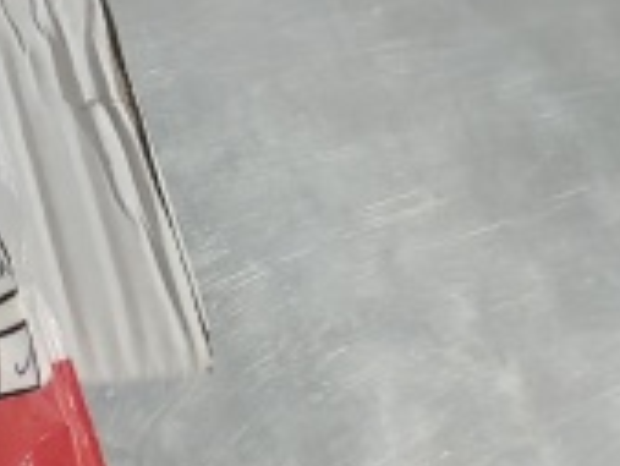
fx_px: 1273
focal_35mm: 71
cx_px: -759
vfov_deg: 17.3
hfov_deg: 16.5
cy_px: -349
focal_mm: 2.3
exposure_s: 1/63
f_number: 2
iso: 6400
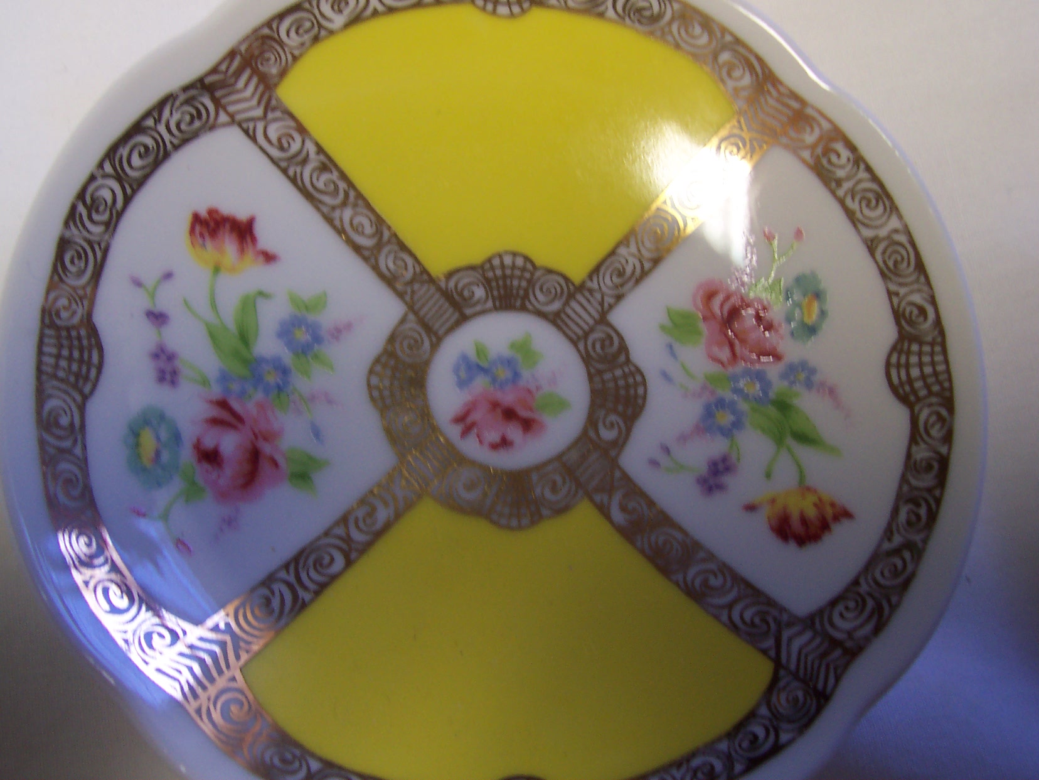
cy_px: 390
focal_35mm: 37
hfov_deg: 50.1
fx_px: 1111
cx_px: 520
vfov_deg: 38.7
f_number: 2.8
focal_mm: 5.6
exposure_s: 1/45
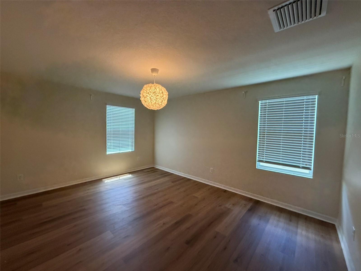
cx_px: 180
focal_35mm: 14
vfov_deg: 85.7
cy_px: 136
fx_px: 146
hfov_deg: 102.1
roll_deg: -2.2
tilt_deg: -2.8
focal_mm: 2.22
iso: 320
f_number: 2.2
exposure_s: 1/120
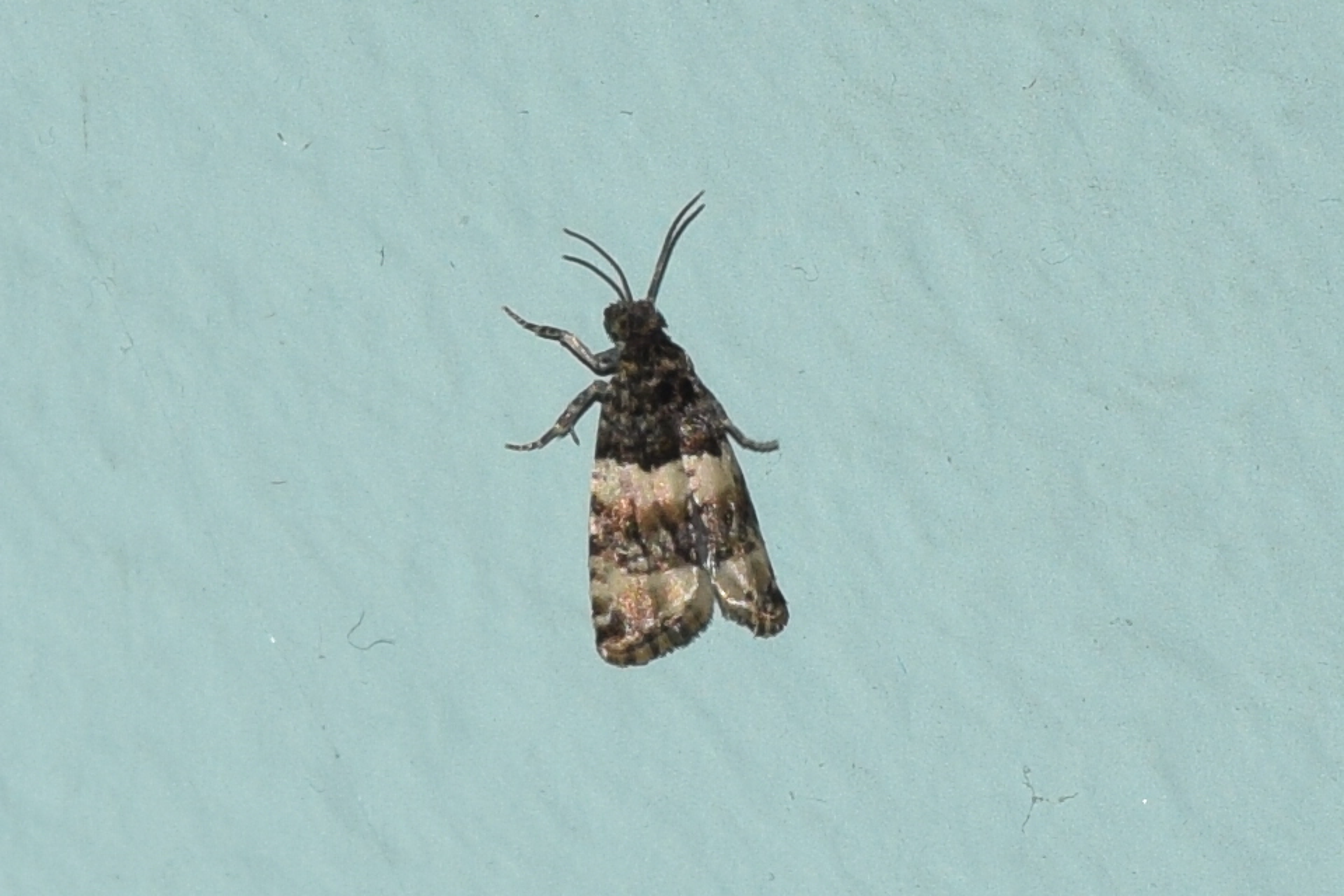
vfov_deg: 6.5
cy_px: 448
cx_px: 672
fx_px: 7839
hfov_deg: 9.8
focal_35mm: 210
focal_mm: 140
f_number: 13
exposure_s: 1/160
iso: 100
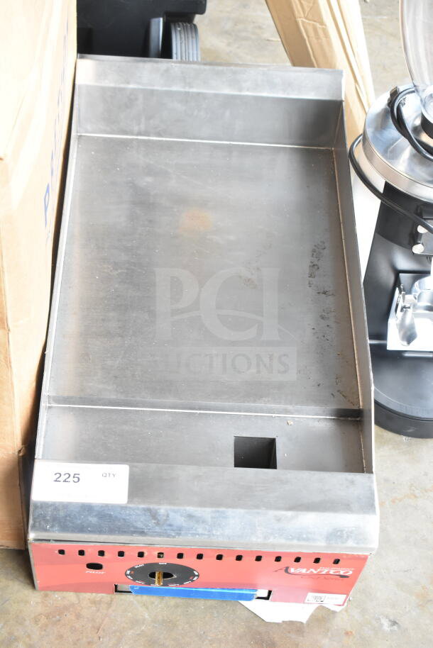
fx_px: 1244
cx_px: 216
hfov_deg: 19.7
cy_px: 324
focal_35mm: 69
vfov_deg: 29.2
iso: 1600
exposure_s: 1/125
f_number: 5.6
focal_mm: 46
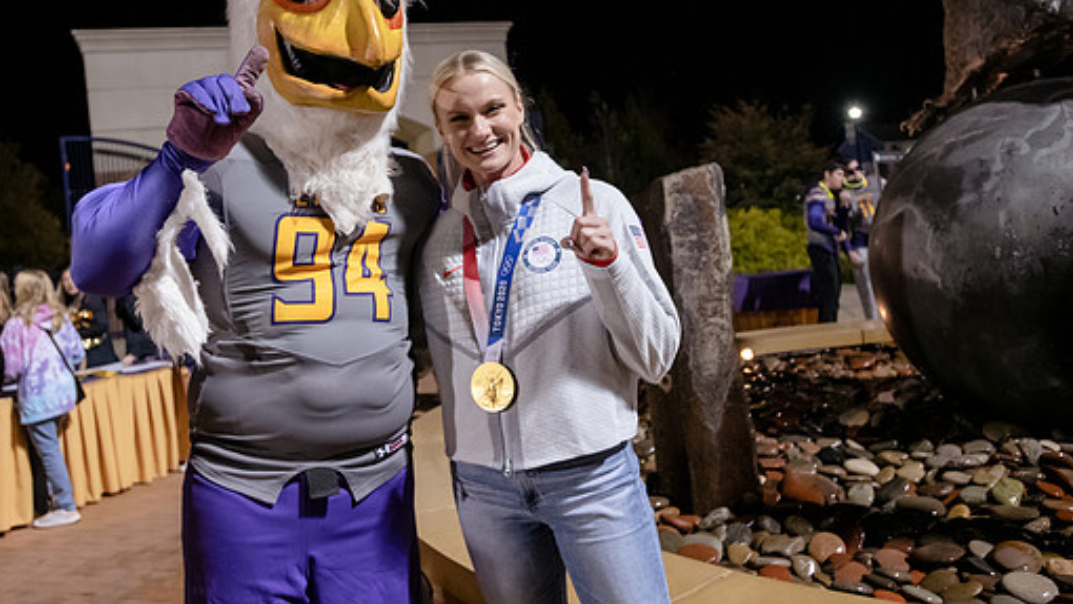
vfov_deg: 37.6
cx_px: 482
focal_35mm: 31
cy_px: 233
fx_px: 882
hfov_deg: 62.5
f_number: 4
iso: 4000
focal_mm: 26
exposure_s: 1/80
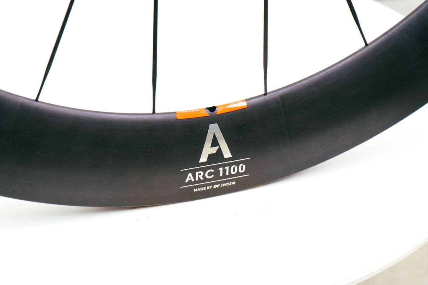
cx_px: 214
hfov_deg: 28.8
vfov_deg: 19.5
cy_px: 142
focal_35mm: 70
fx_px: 832
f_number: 7.1
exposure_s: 1/125
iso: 2000
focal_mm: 70
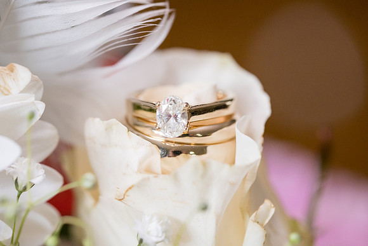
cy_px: 123
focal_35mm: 105
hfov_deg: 19.5
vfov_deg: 13.0
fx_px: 1074
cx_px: 184
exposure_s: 1/320
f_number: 8
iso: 4000
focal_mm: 105
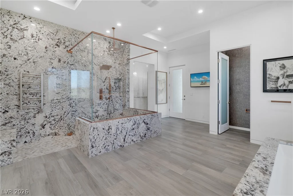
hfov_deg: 96.7
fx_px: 130
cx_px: 146
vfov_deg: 73.8
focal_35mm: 16
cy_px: 98
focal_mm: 16
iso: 500
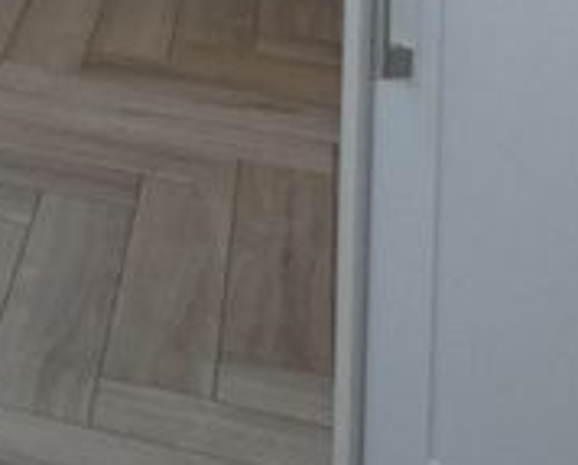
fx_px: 1919
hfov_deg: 13.3
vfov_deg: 11.8
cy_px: -559
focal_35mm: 112
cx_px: -750
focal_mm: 3.6
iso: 125
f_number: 2.8
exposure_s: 1/60
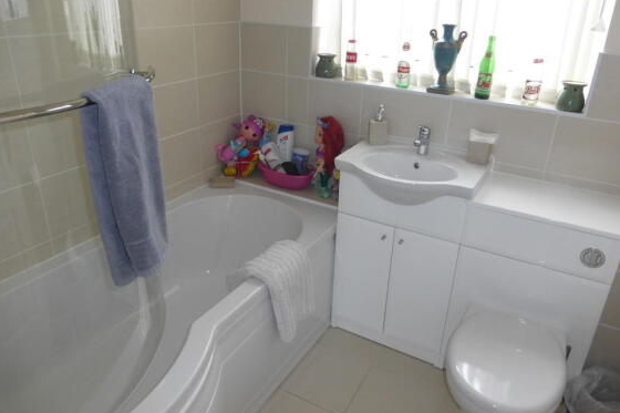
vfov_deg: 49.5
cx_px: 311
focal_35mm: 26
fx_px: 448
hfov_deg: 69.4
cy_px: 191
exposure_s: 1/60
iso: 200
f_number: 3.3
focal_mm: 4.3
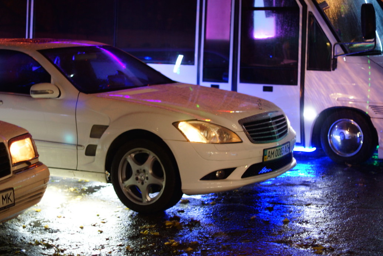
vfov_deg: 18.2
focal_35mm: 75
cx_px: 192
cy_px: 128
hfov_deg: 27.0
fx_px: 799
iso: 200
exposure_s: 1/6
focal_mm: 50
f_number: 1.4
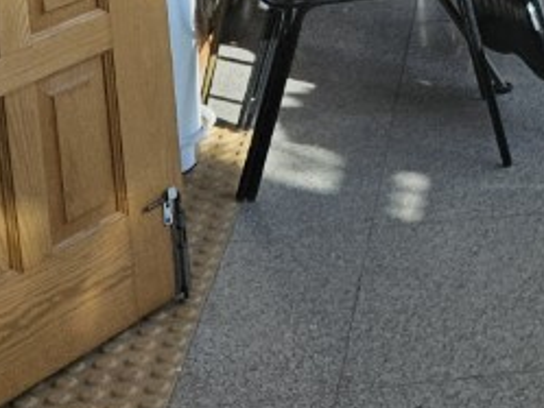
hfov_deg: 15.2
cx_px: 863
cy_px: -196
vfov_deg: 12.0
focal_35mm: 118
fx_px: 1855
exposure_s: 1/1111
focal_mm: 5.4
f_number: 1.8
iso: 50
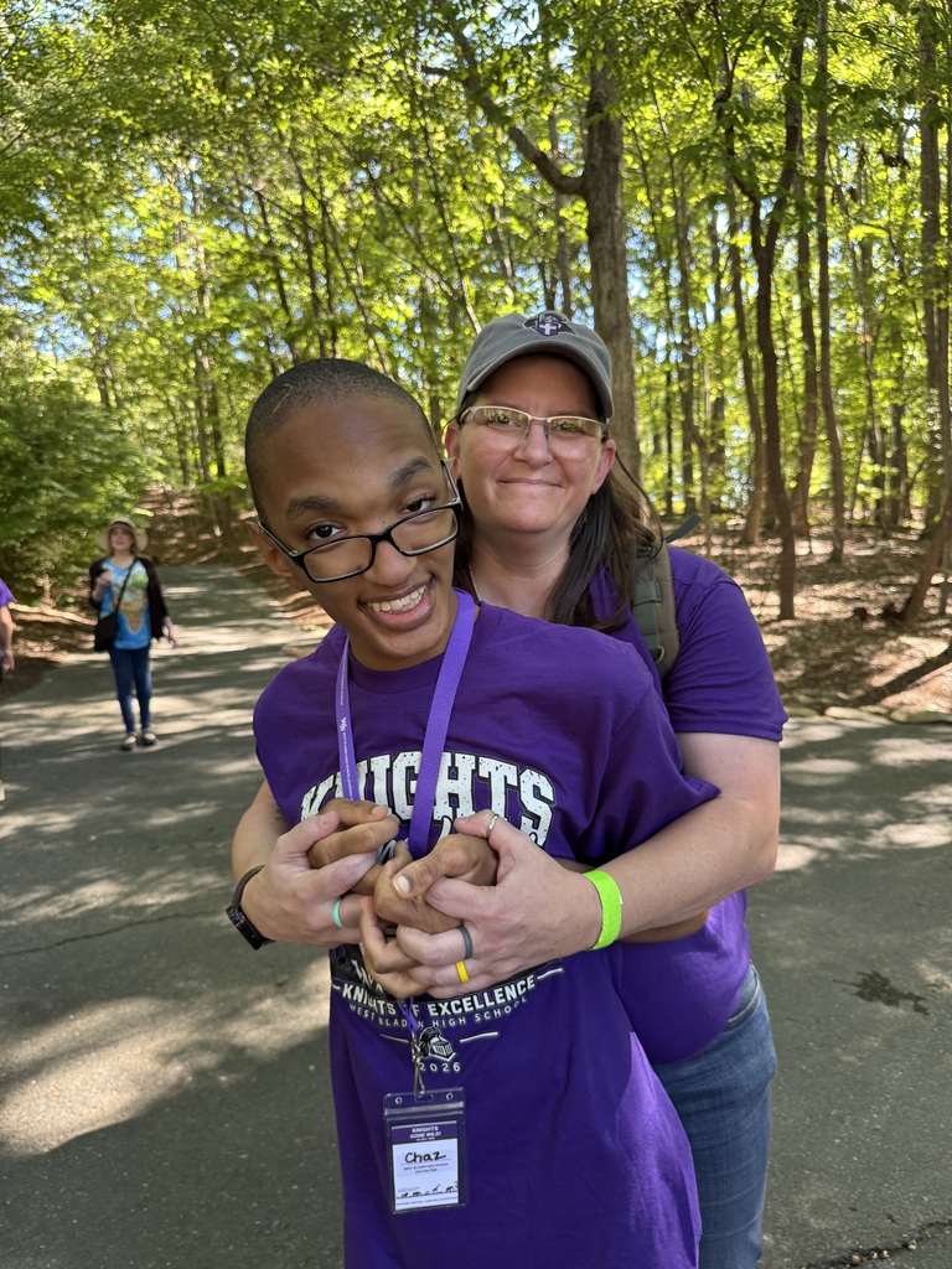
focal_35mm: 24
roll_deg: +5.6
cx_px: 476
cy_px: 634
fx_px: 880
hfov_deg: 56.8
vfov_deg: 71.6
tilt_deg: -2.2
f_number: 1.78
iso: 200
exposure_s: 1/121
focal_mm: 6.76
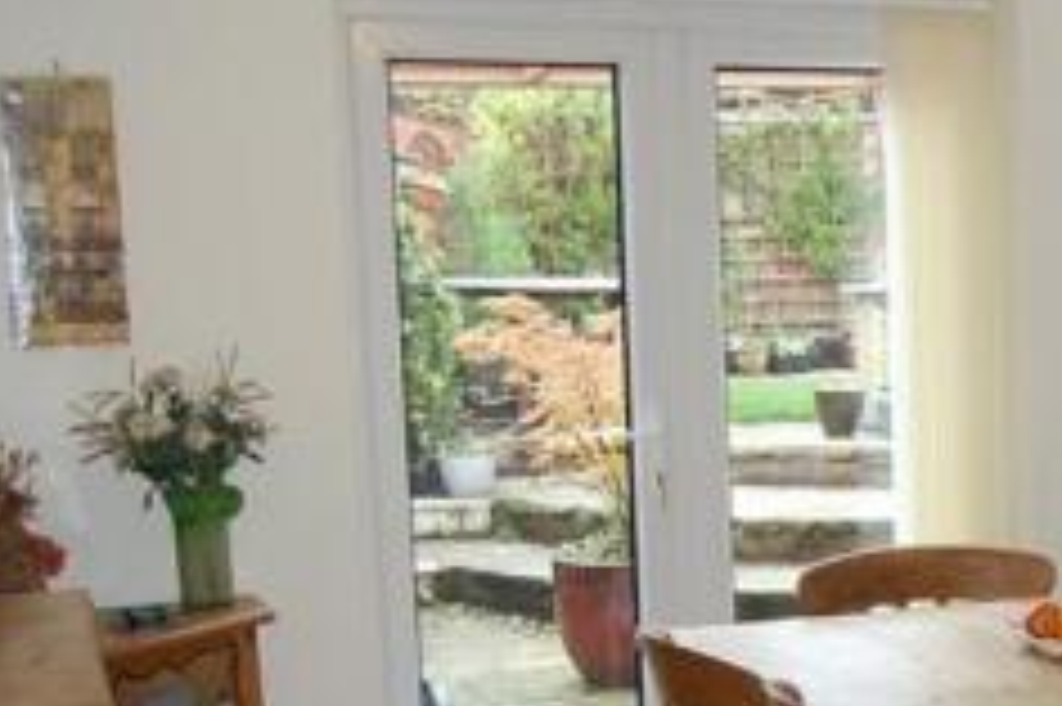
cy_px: 612
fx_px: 2211
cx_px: 1138
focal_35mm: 75
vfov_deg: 17.9
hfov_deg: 25.3
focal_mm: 18
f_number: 3.5
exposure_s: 1/60
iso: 400
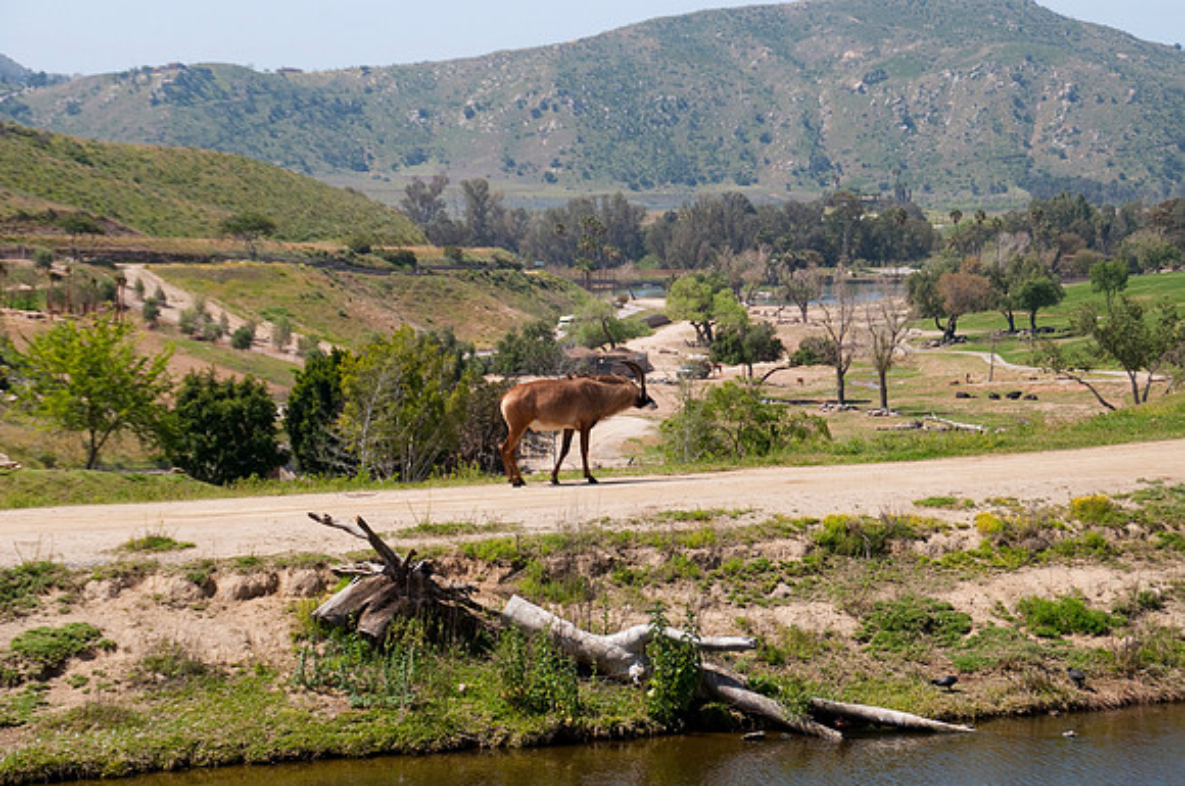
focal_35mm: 105
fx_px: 3451
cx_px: 592
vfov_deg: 13.0
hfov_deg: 19.5
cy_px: 393
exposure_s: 1/800
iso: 200
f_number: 7.1
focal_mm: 70
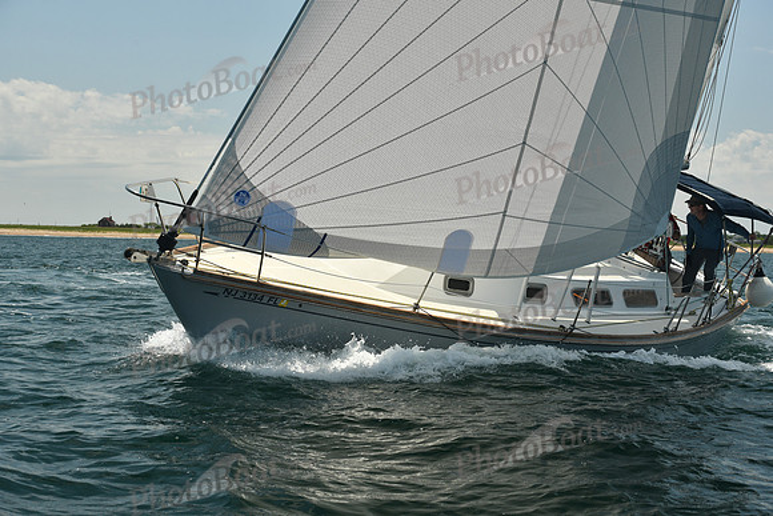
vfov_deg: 19.5
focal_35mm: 70
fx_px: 1503
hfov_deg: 28.8
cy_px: 258
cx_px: 386
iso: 320
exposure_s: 1/640
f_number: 9
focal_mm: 70
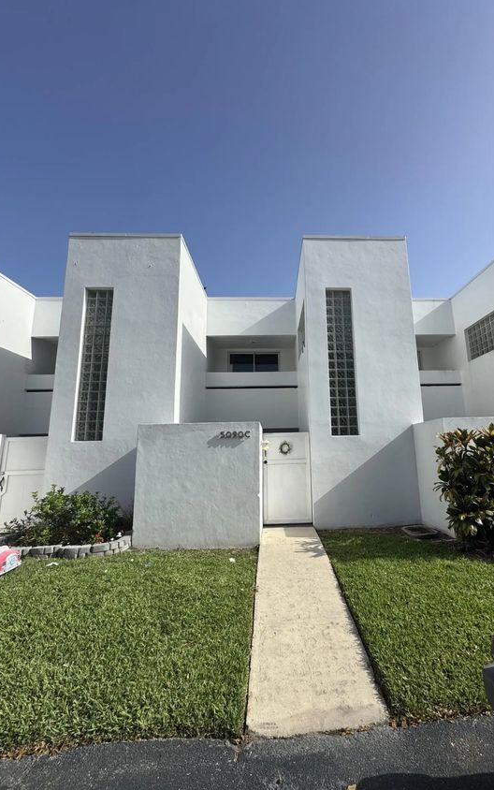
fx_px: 323
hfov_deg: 74.2
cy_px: 397
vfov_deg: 101.4
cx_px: 290
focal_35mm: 15
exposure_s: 1/2674
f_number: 2.2
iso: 50
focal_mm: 2.22
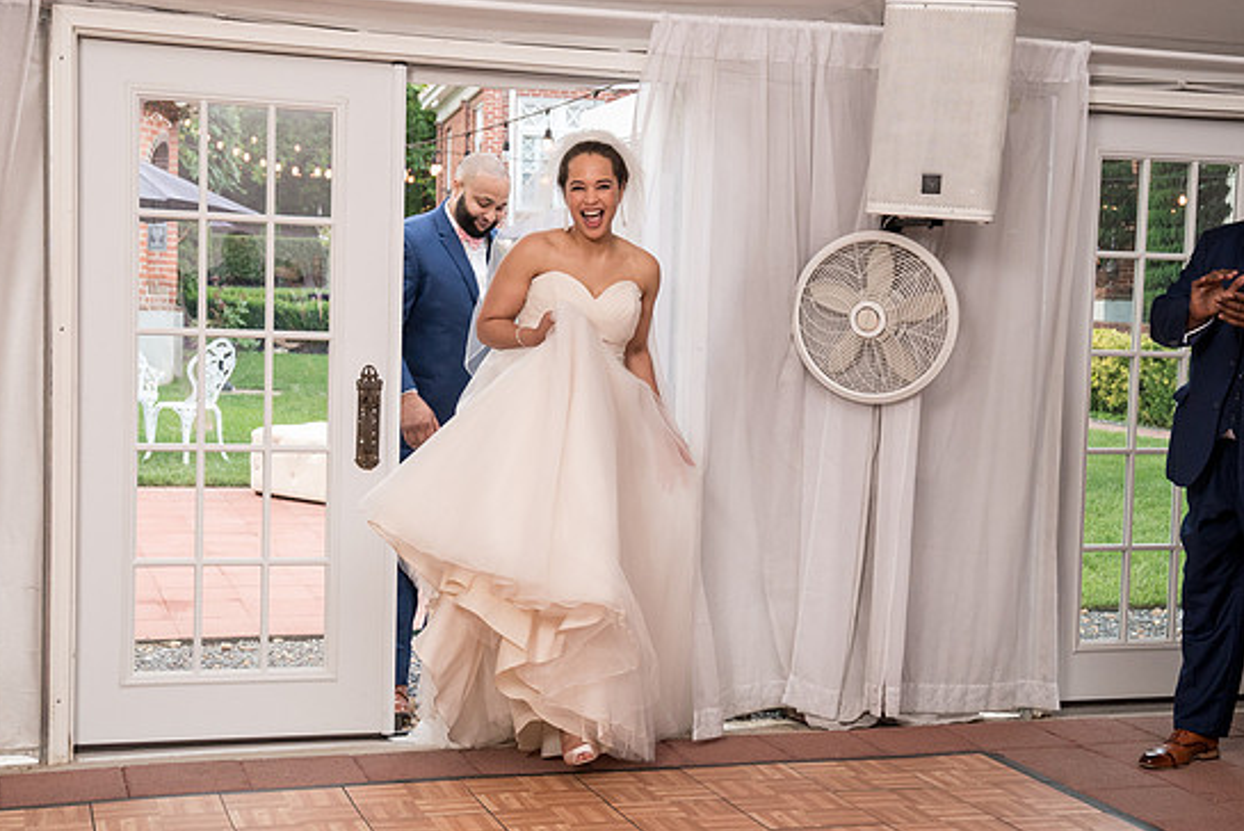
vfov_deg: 26.0
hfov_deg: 38.2
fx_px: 1798
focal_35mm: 52
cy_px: 452
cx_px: 595
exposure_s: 1/200
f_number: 4
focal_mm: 42
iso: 2000
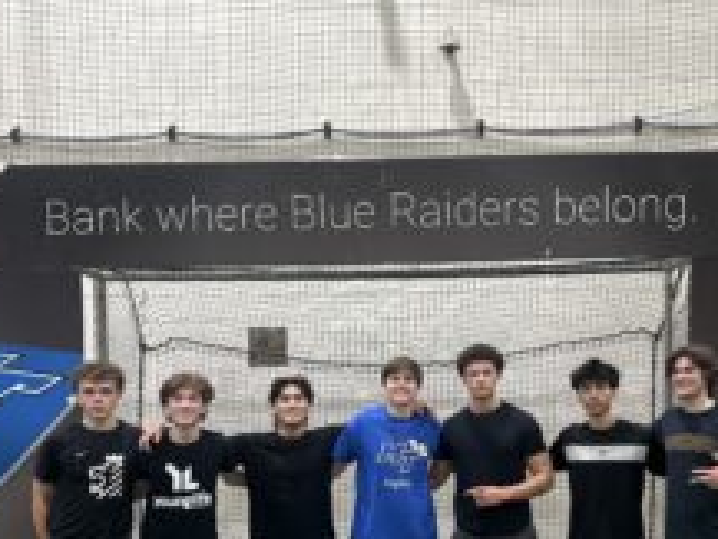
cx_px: 371
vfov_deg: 33.7
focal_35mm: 42
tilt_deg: -1.4
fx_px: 872
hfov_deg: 44.8
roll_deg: +1.5
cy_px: 405
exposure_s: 1/60
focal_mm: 5.7
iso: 250
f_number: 1.5
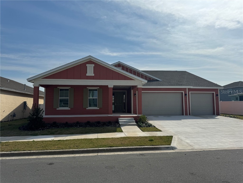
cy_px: 92
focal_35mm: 24
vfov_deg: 56.8
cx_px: 122
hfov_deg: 71.6
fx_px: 168
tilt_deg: +5.2
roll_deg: +0.0
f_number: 1.78
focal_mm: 6.86
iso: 80
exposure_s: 1/12346
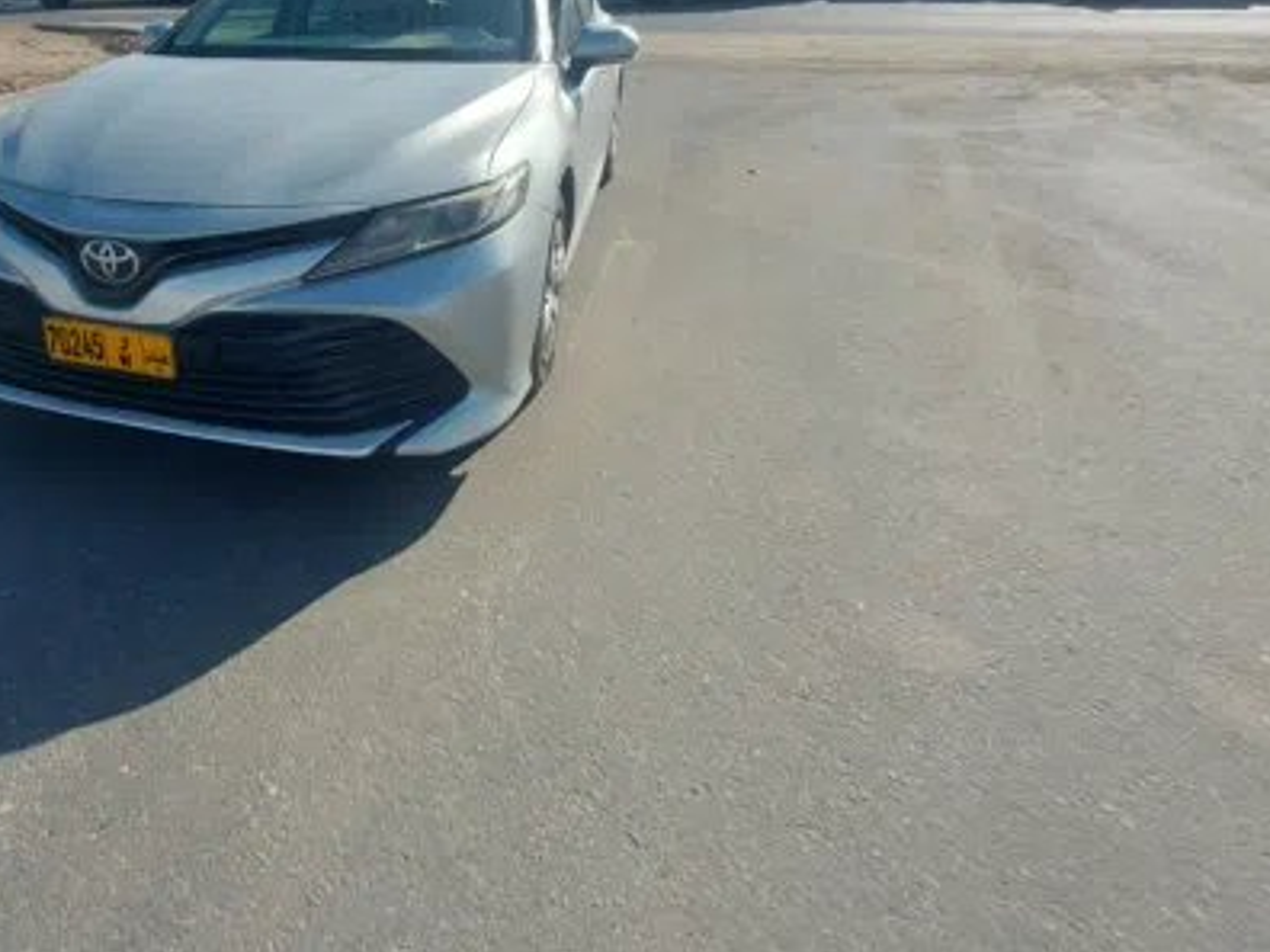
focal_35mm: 21
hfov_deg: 75.2
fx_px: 770
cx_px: 375
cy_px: 240
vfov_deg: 60.1
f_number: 2.2
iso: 64
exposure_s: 1/2279
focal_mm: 1.74
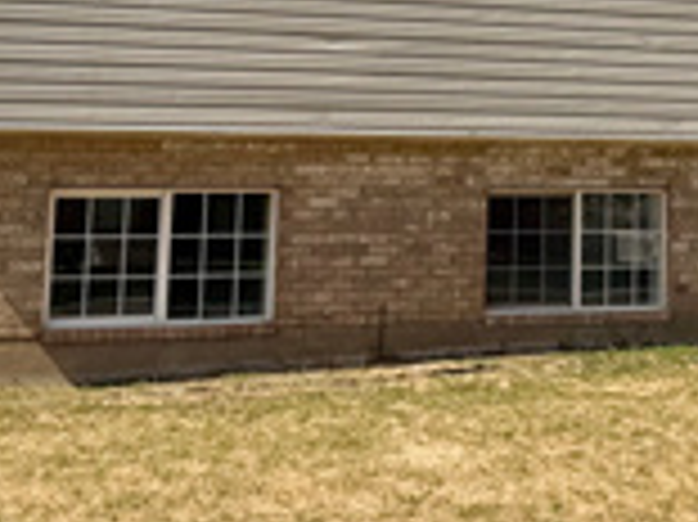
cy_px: -99
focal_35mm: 99
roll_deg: -0.1
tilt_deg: +8.1
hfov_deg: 19.2
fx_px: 1995
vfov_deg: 14.5
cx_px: 716
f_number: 1.78
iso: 80
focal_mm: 6.76
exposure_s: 1/5319
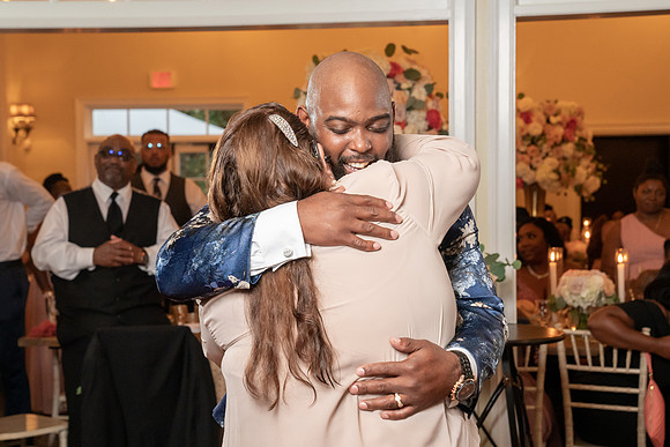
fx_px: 1298
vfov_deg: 19.5
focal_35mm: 70
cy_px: 218
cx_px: 328
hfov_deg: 29.0
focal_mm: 65
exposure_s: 1/200
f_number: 5.6
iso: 4000
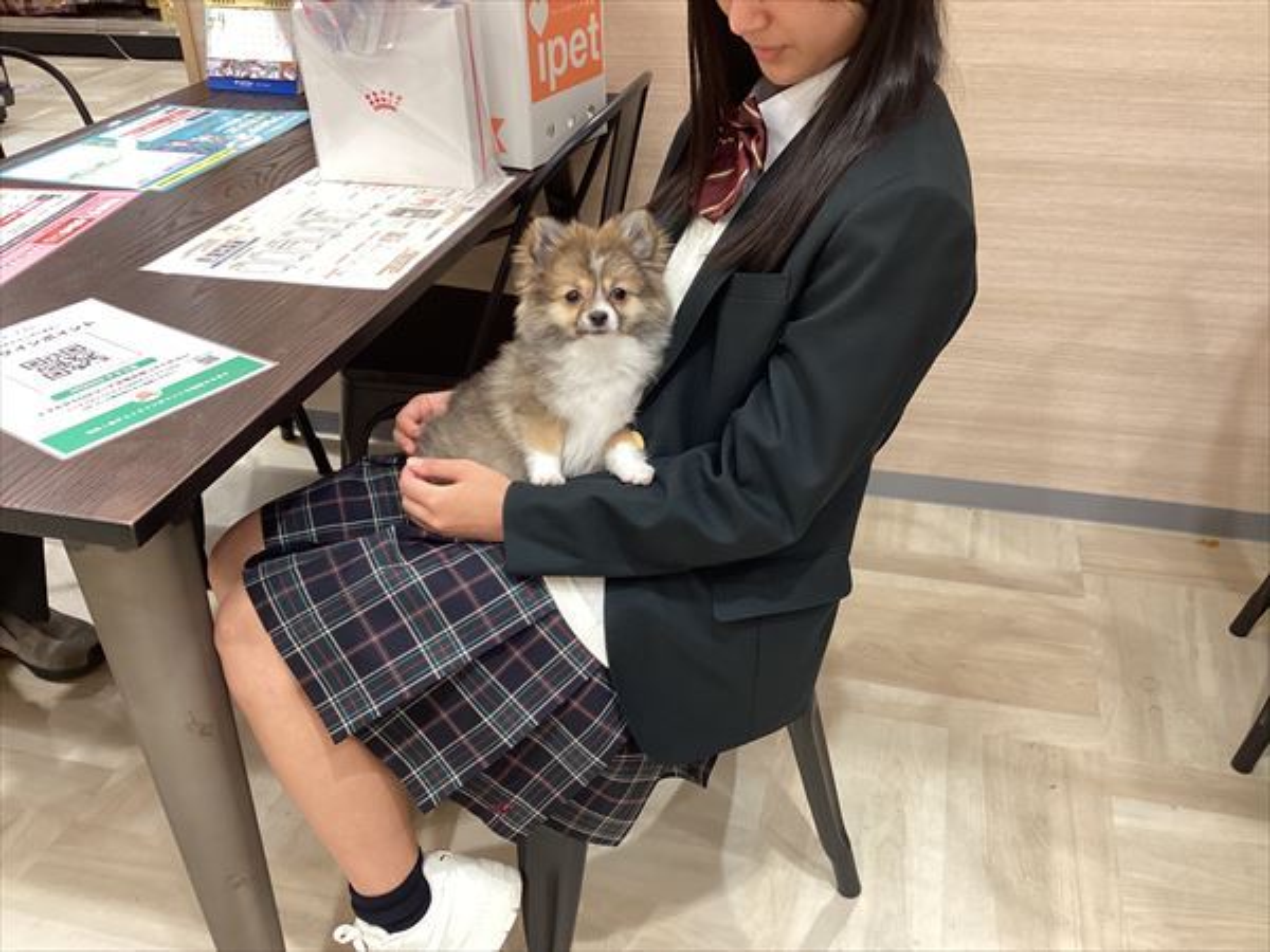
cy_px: 476
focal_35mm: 31
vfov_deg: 45.4
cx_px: 635
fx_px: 1137
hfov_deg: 58.4
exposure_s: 1/50
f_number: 2.4
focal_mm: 3.3
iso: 125
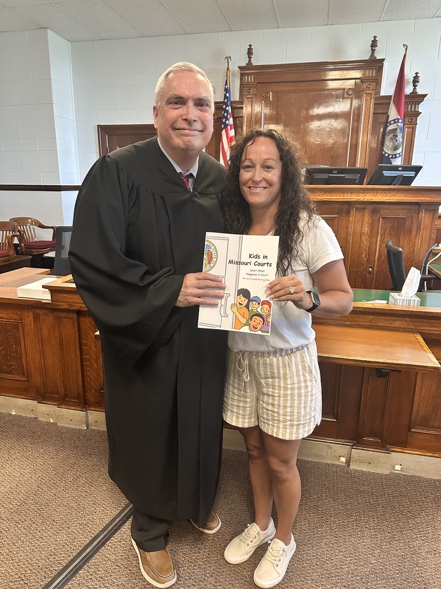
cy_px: 294
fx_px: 408
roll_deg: -1.4
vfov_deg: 71.6
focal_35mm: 24
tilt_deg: -14.1
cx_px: 220
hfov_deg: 56.8
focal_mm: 6.86
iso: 500
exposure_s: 1/60
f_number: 1.78
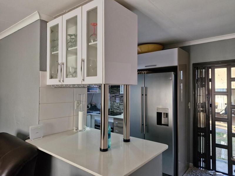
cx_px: 118
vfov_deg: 58.9
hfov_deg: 73.9
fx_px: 156
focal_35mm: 23
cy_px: 88
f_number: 1.8
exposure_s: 1/100
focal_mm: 5.54
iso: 320
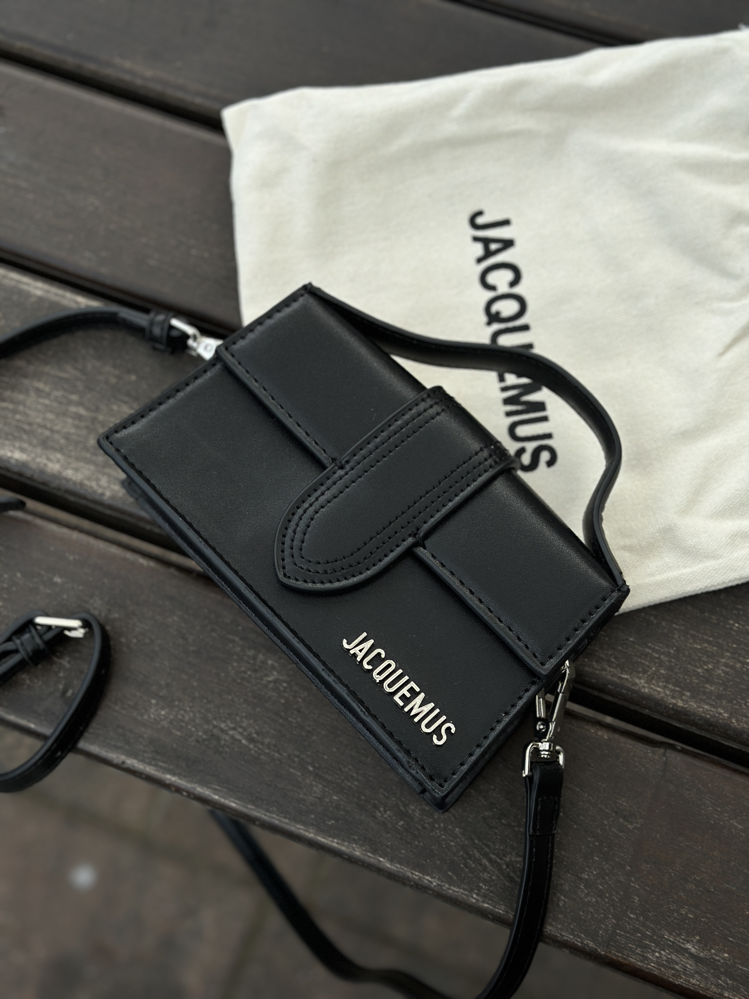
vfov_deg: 39.7
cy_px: 500
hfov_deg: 30.3
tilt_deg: -73.9
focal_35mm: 48
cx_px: 374
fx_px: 1385
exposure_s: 1/1085
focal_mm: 6.86
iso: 80
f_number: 1.78
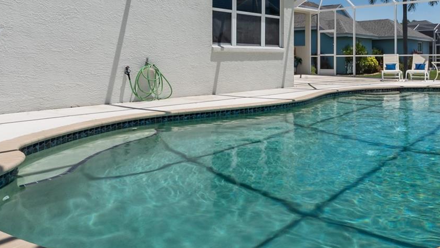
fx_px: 373
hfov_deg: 57.8
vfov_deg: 35.6
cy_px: 51
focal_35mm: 32
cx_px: 331
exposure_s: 1/200
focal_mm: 16
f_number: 19
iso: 320
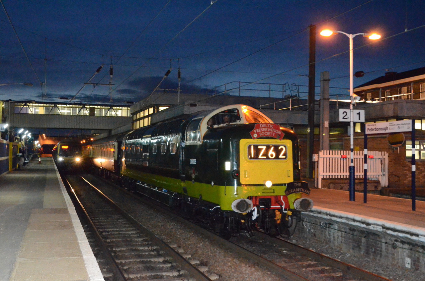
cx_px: 212
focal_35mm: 39
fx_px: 459
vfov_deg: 34.1
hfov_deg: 49.6
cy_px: 140
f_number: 6.3
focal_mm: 26
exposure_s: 1/125
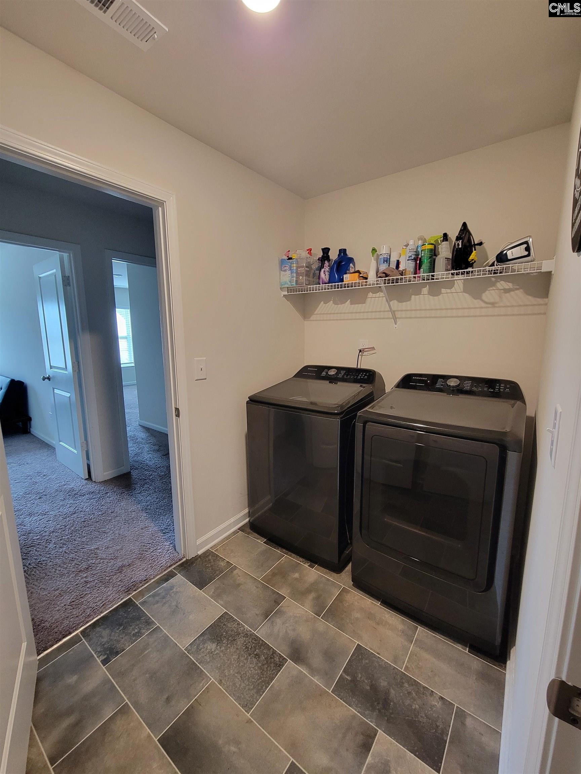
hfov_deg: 89.9
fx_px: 291
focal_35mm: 13
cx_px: 290
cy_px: 387
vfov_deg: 106.2
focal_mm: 2.2
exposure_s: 1/40
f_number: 2.2
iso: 320
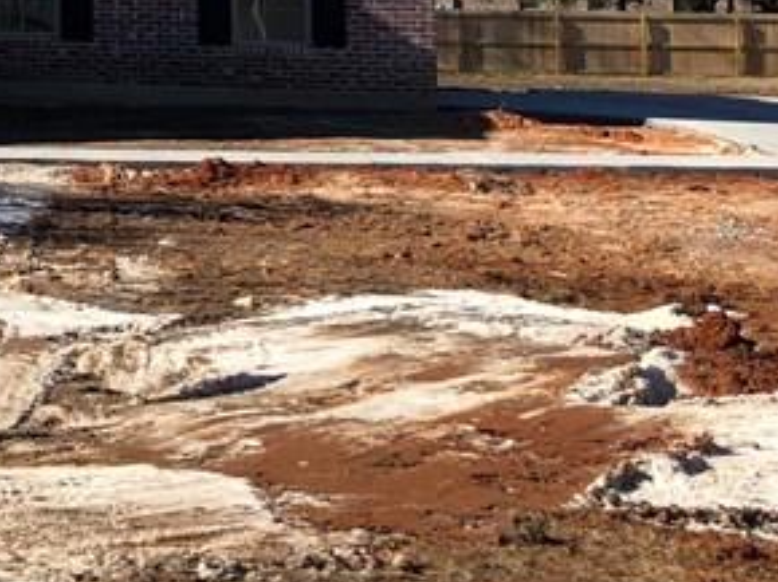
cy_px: -247
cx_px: -314
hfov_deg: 18.1
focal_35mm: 99
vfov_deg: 14.1
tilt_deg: +6.8
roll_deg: -0.2
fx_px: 2223
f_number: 1.8
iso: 20
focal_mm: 3.99
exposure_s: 1/1263
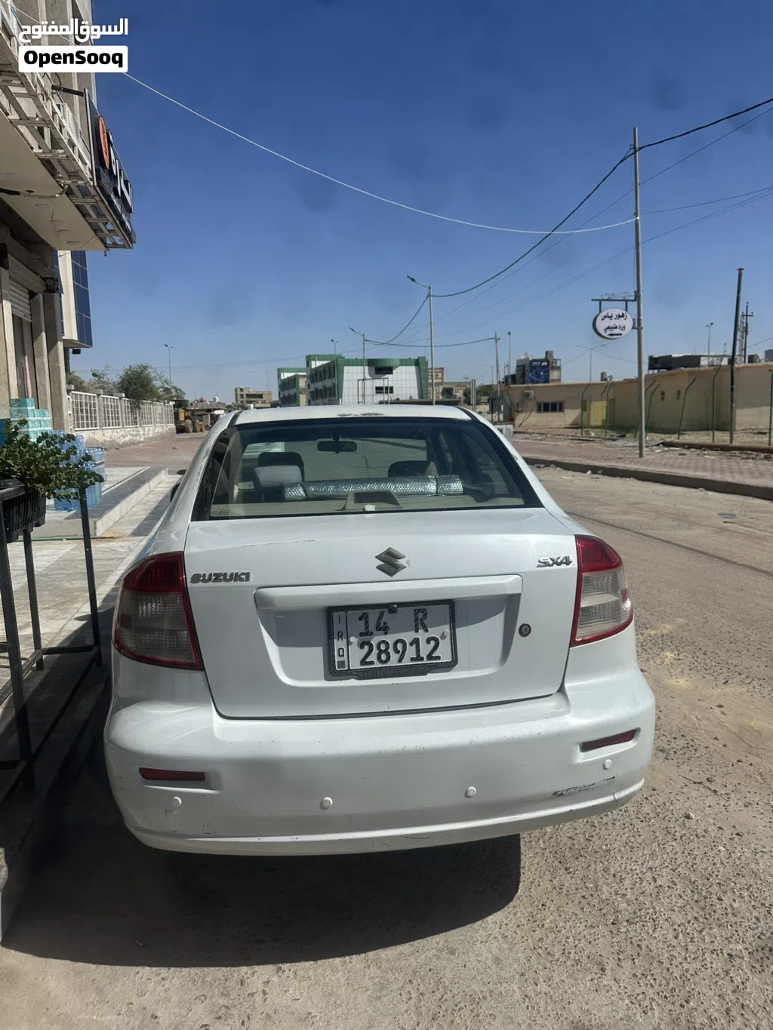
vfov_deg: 71.6
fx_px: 714
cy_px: 515
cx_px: 386
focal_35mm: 24
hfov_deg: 56.8
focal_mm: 6.86
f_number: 1.78
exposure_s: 1/12048
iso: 80
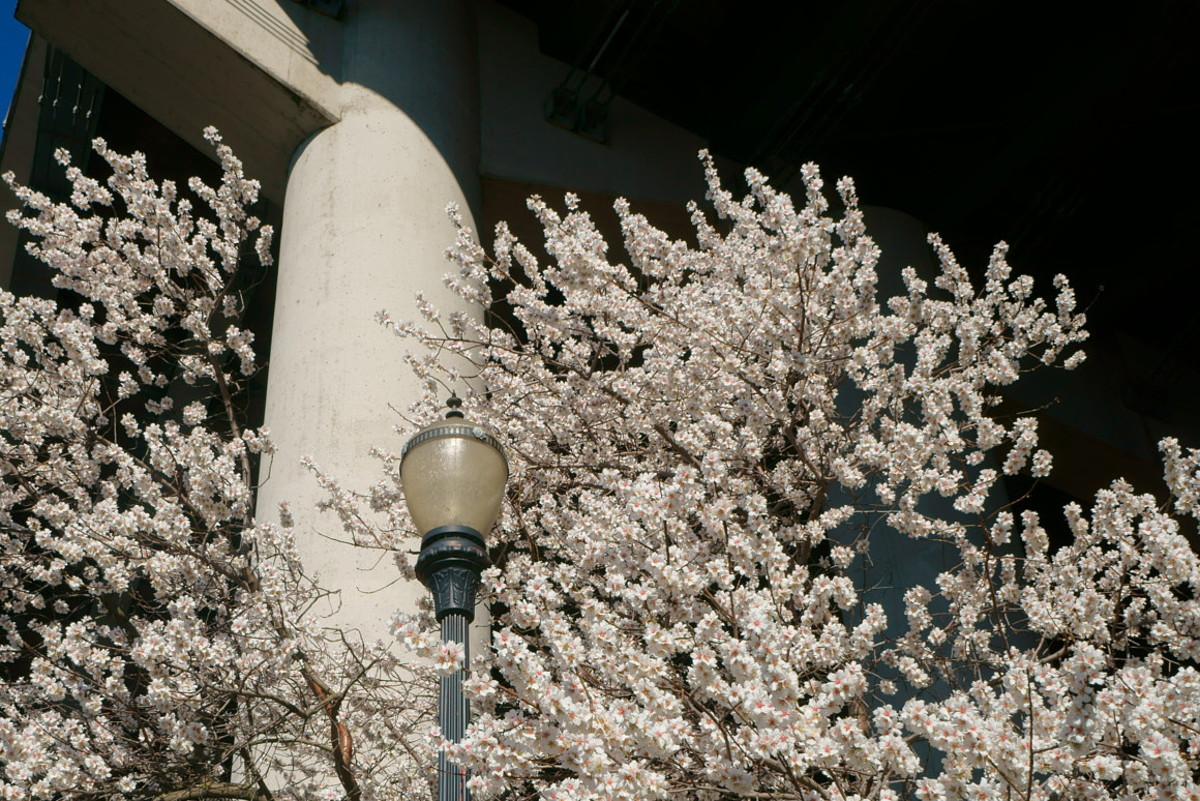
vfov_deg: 33.1
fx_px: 1334
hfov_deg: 48.2
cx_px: 489
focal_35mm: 40
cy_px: 544
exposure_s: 1/90
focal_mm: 29
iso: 100
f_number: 16
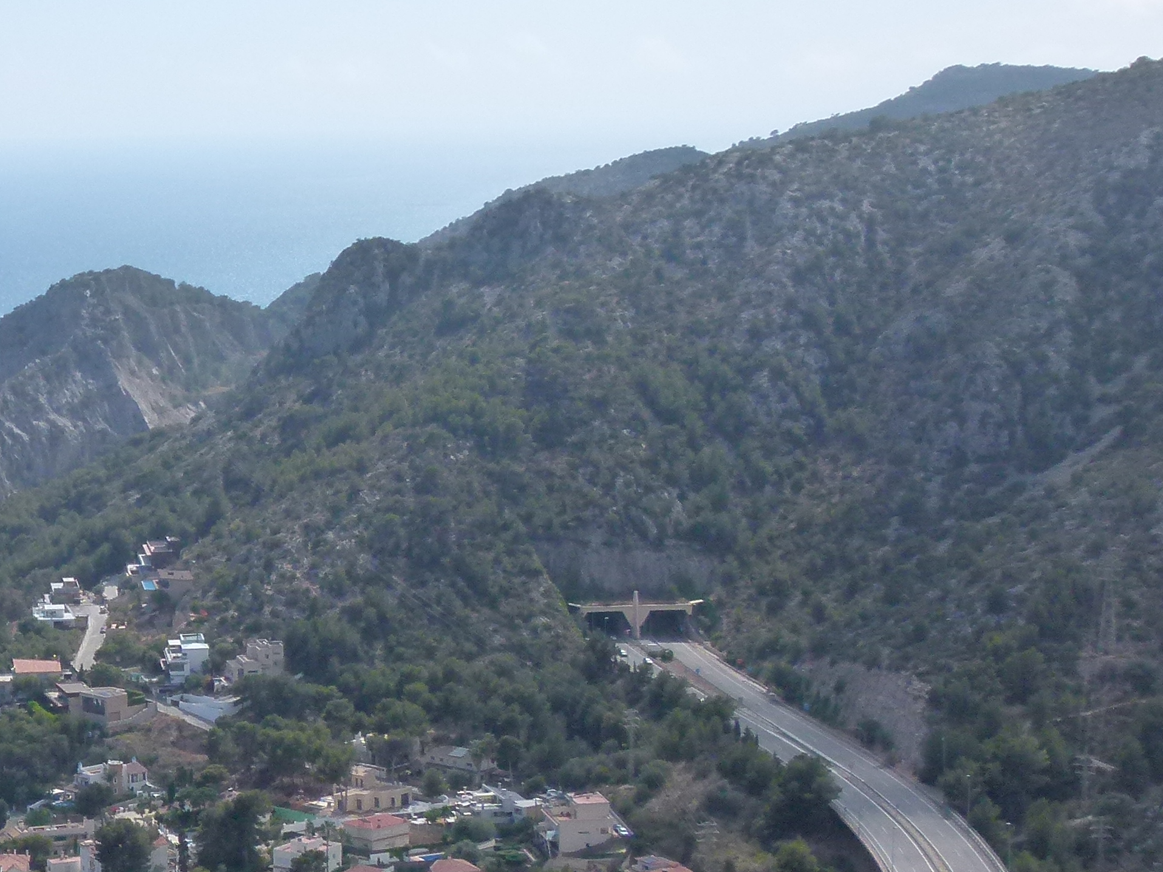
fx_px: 2956
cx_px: -12
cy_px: 560
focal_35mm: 88
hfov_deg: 21.4
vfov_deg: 16.8
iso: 160
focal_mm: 7.1
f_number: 4
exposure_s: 1/1300
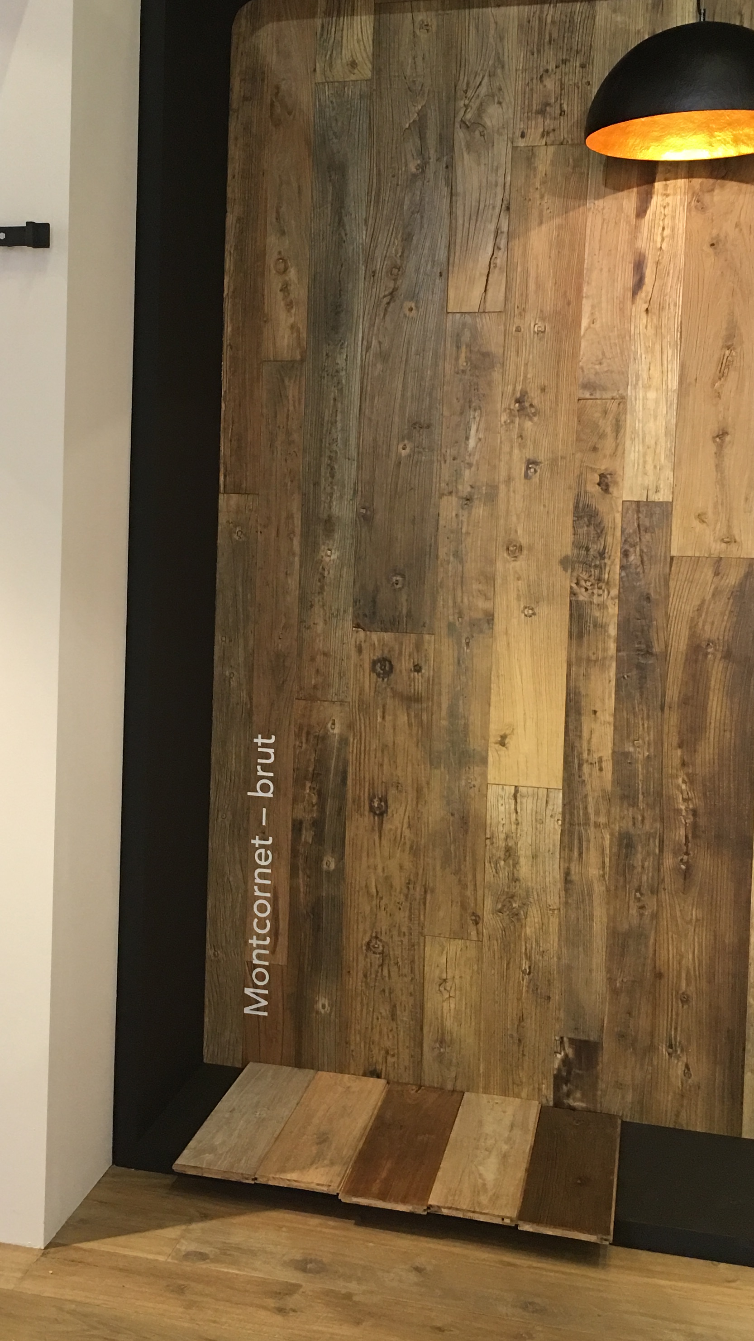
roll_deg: -1.0
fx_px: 1529
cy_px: 600
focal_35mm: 43
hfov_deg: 27.2
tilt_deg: -2.1
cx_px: 163
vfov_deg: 47.3
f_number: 2.2
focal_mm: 4.15
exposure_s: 1/17
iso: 80
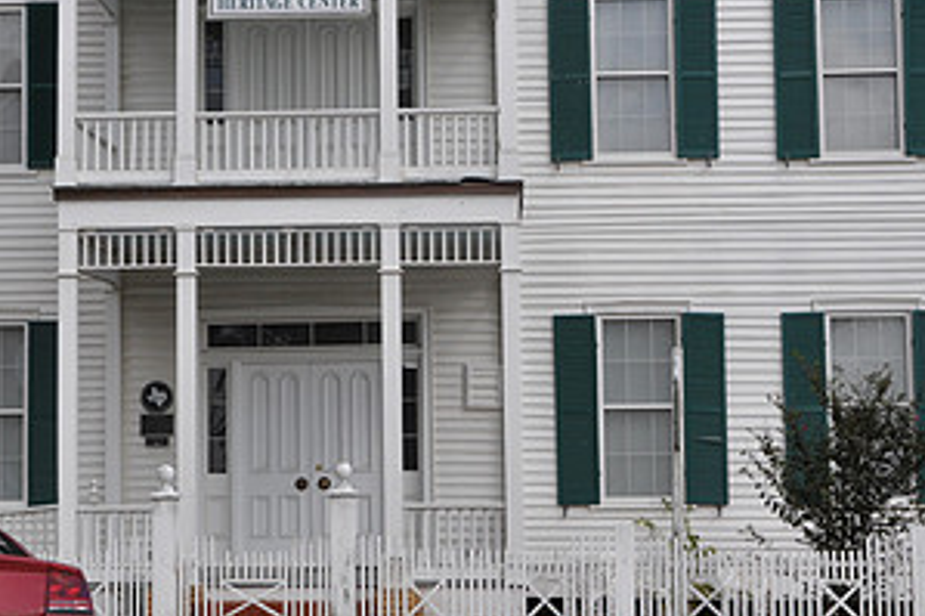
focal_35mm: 93
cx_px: 346
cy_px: 283
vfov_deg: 14.7
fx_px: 2388
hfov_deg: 21.9
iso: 200
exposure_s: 1/125
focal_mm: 32
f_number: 11
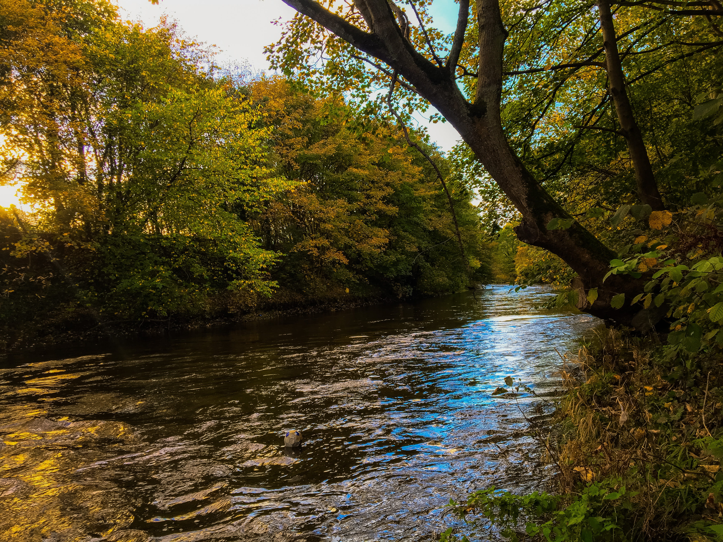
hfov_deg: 61.7
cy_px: 271
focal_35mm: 29
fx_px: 606
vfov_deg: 48.2
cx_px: 362
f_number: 2.2
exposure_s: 1/100
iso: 32
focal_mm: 4.15
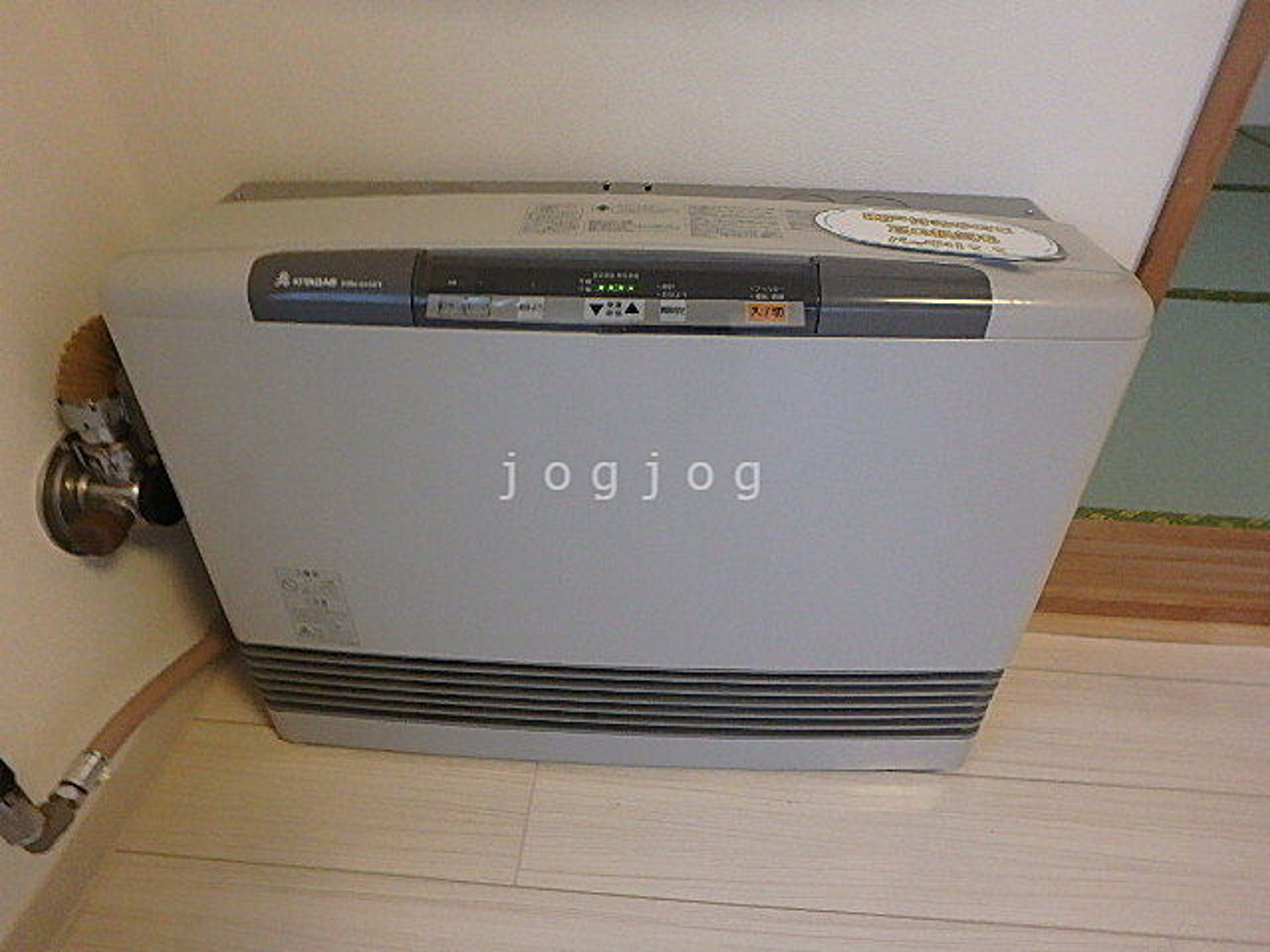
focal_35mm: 21
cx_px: 635
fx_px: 770
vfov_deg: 63.4
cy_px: 476
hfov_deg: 79.0
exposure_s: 1/30
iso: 500
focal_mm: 3.7
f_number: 3.5
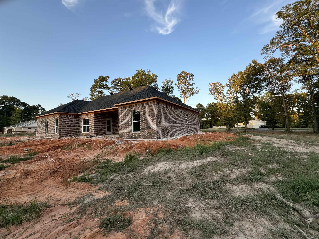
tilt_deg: +3.3
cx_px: 160
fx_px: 129
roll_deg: +2.0
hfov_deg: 102.1
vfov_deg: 85.7
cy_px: 120
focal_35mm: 14
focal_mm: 2.22
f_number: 2.2
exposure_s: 1/195
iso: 40
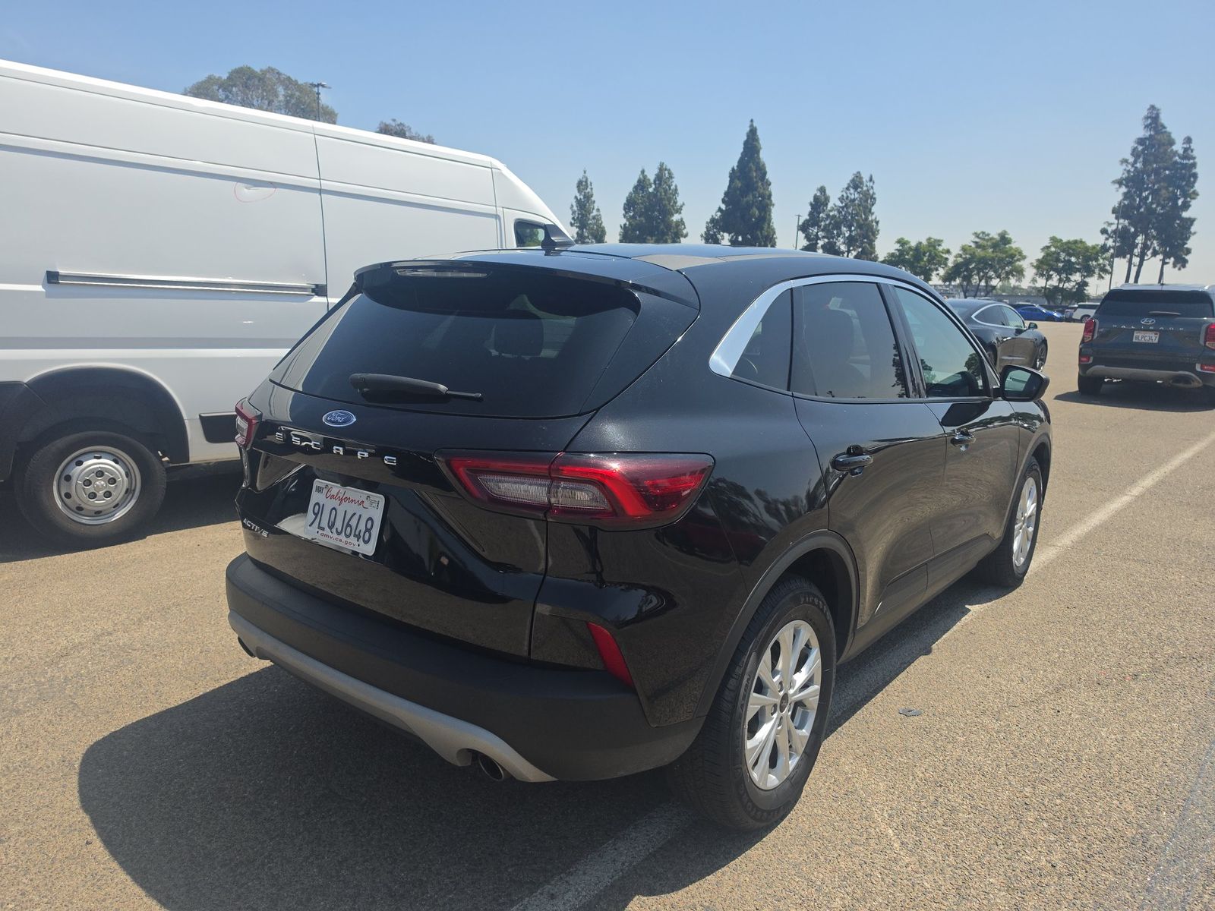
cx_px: 608
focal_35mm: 23
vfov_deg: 58.9
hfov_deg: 73.9
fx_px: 807
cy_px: 456
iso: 64
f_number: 1.4
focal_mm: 6.5
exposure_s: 1/5445
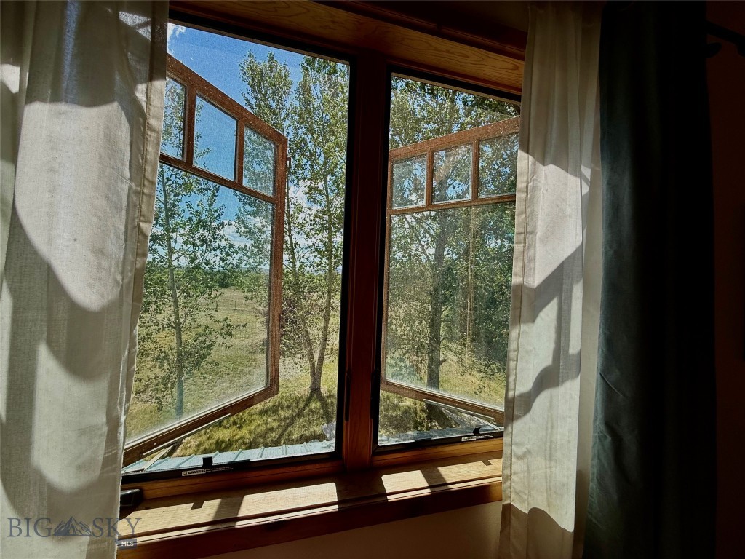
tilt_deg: +2.3
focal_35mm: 14
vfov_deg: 85.7
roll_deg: -1.9
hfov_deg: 102.1
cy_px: 280
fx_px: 301
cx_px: 372
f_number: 2.2
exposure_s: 1/638
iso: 50
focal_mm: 2.22
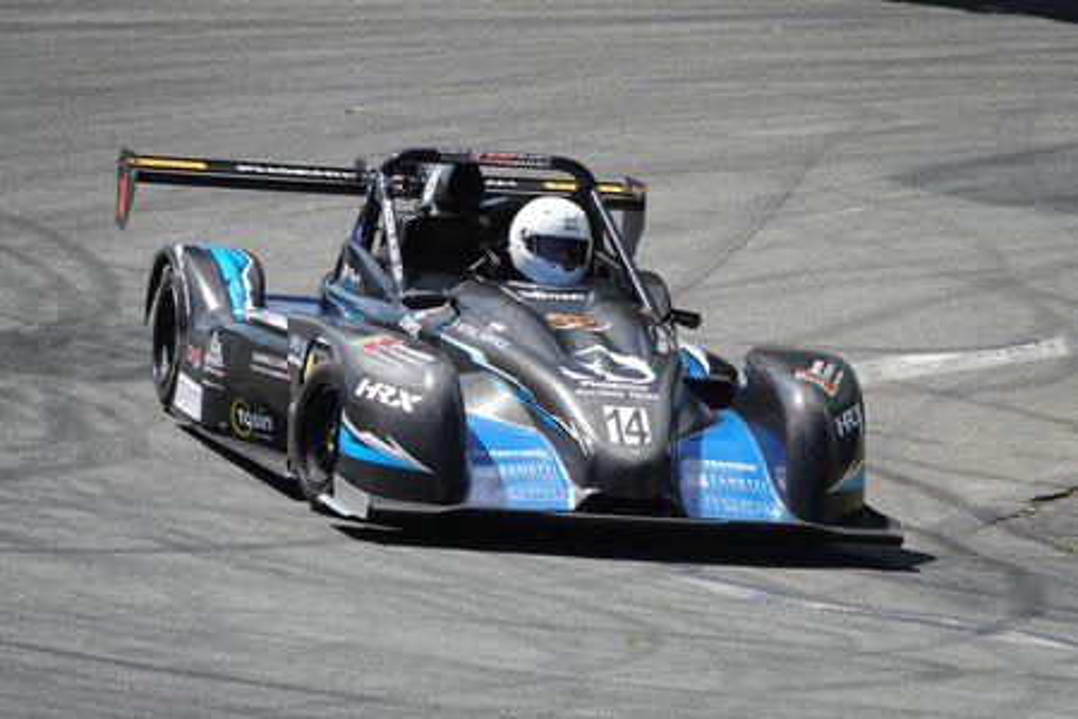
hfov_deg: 6.6
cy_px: 360
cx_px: 539
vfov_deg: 4.4
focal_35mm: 310
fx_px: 9282
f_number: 4
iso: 100
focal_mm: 113.69
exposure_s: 1/800
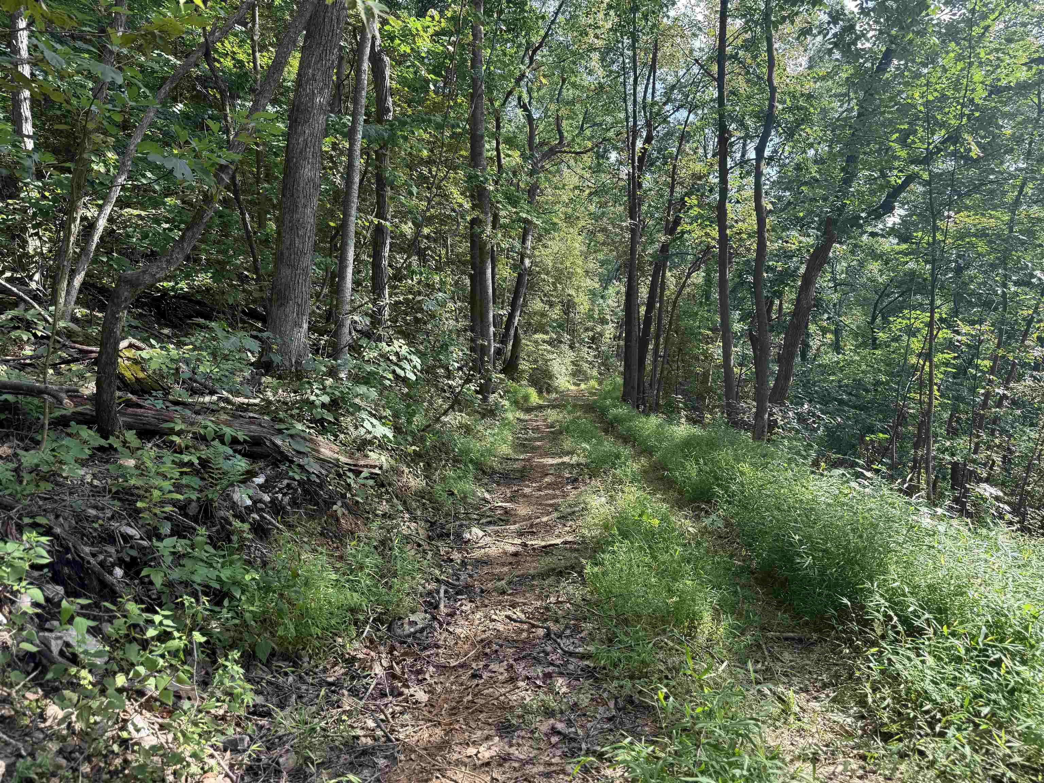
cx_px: 522
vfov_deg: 56.8
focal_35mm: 24
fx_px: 724
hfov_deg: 71.6
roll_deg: +2.8
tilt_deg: -5.2
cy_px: 392
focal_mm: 6.76
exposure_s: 1/589
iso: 80
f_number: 1.78
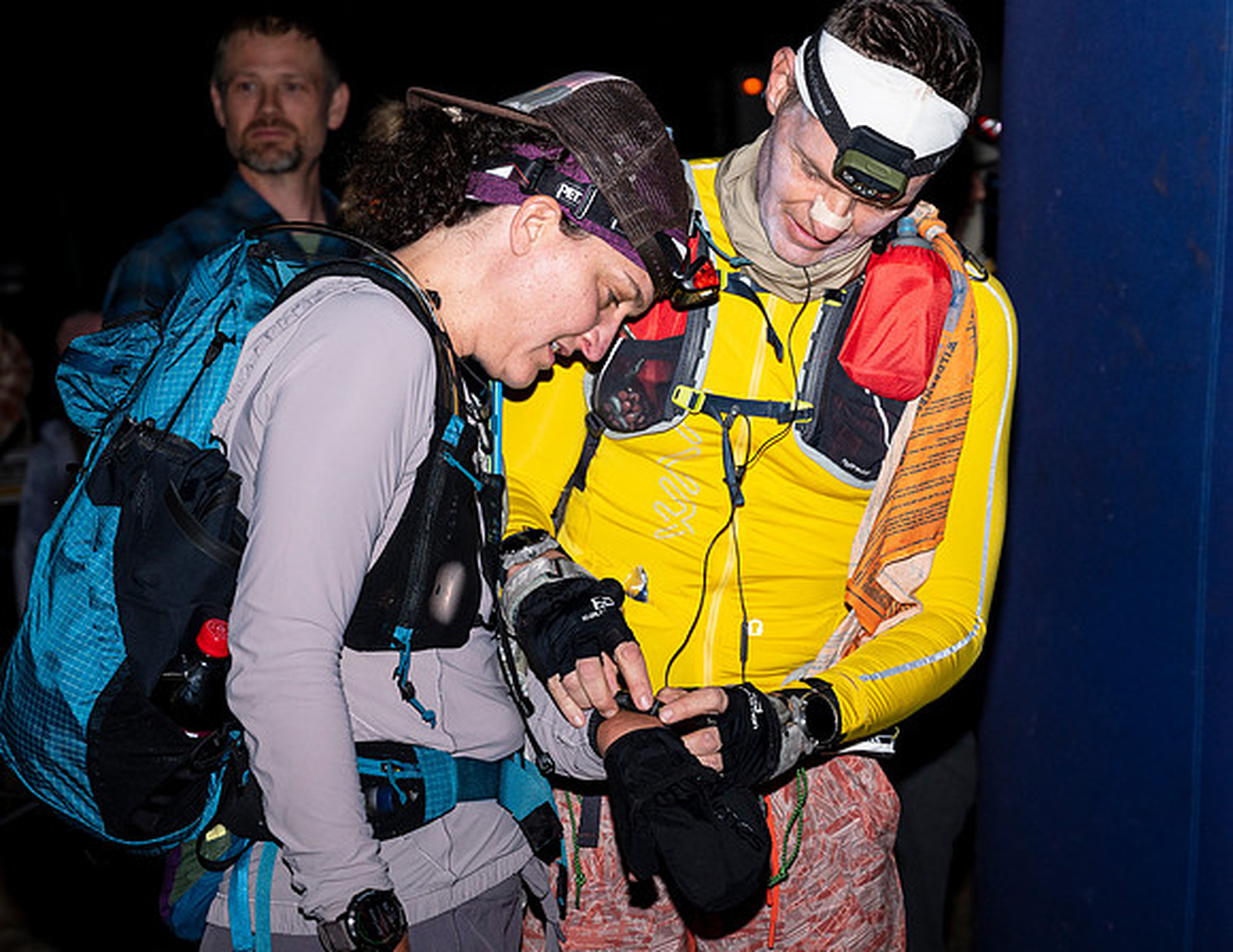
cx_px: 684
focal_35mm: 97
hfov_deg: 20.0
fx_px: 3495
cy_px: 395
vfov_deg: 15.5
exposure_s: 1/200
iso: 320
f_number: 4
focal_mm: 67
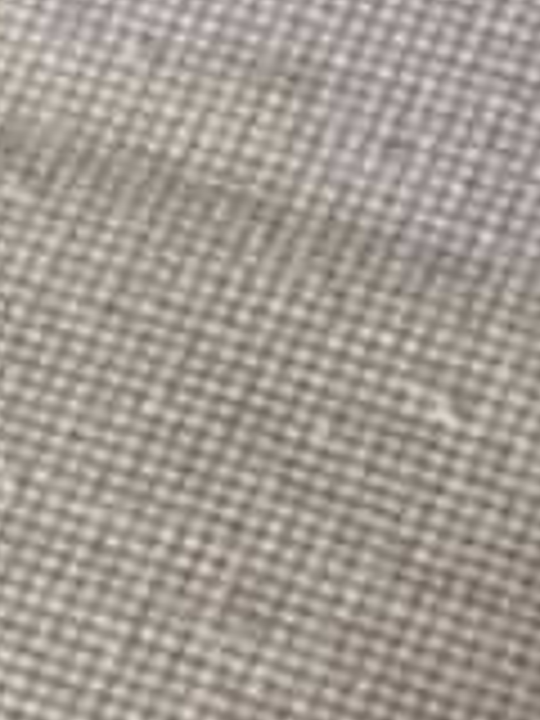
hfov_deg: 11.1
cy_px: 1408
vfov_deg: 13.2
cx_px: -194
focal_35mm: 130
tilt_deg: -70.1
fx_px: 2704
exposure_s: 1/60
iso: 320
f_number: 1.6
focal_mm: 4.2
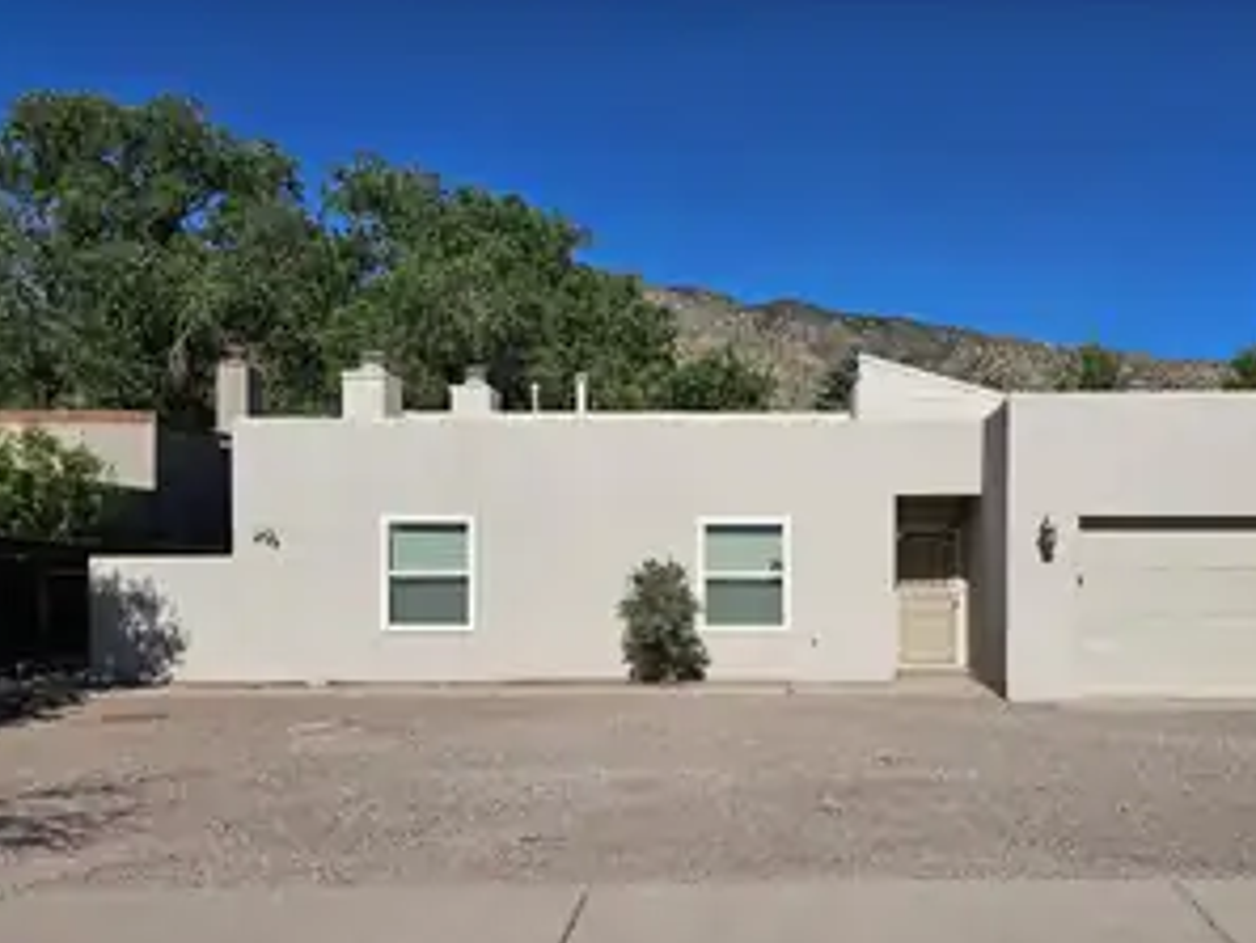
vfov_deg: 45.0
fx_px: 1125
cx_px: 778
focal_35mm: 31
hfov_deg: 57.7
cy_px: 605
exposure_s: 1/1864
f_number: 1.7
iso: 12
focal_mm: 6.3
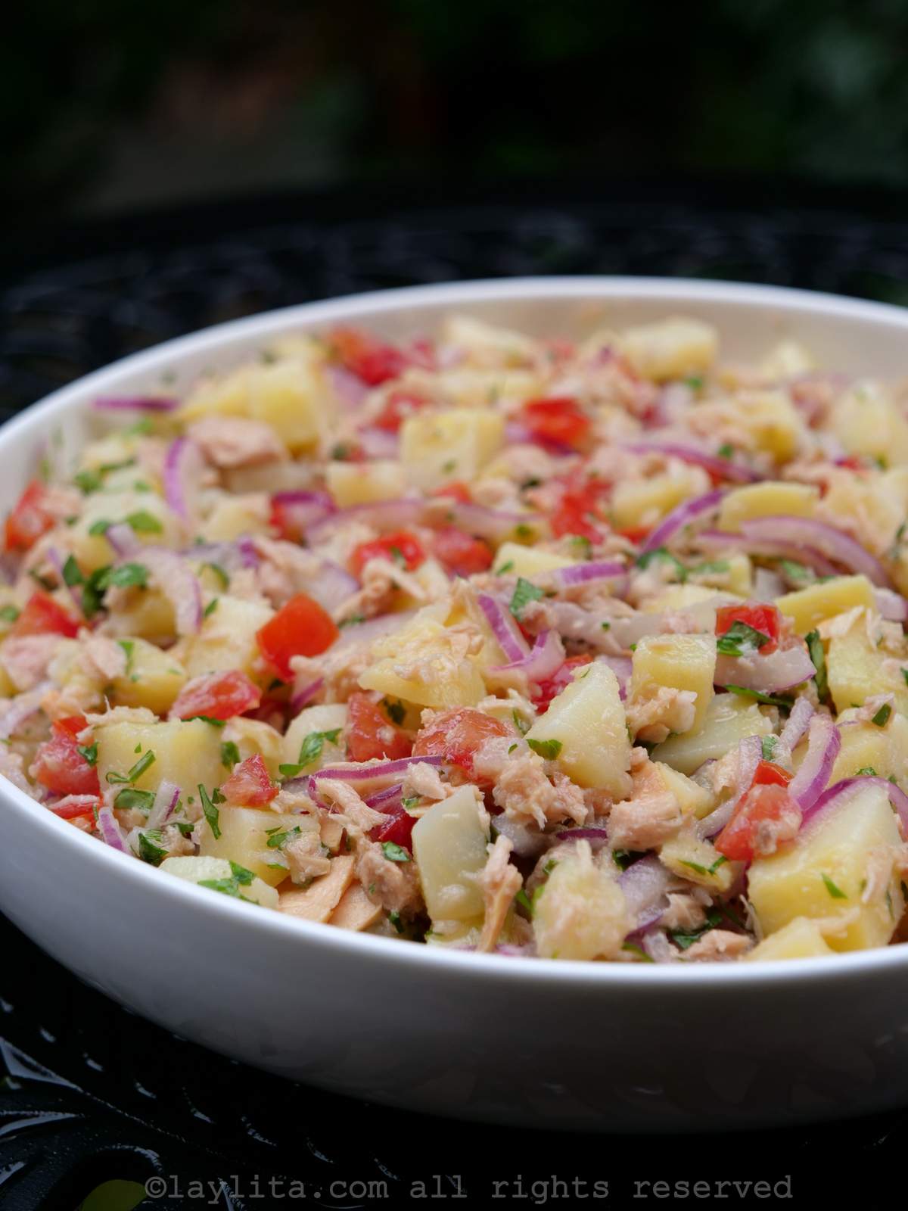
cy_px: 606
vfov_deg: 30.3
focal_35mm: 64
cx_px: 454
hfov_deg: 22.9
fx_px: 2238
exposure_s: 1/80
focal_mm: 32
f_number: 3.8
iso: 250
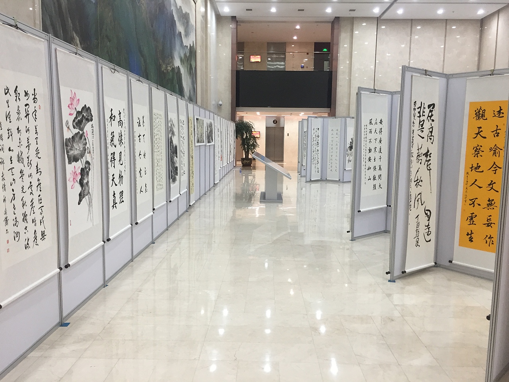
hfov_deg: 61.7
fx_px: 426
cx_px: 254
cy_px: 191
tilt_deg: -6.8
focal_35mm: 29
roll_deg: -0.9
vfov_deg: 48.2
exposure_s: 1/33
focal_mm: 4.15
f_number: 2.2
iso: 125
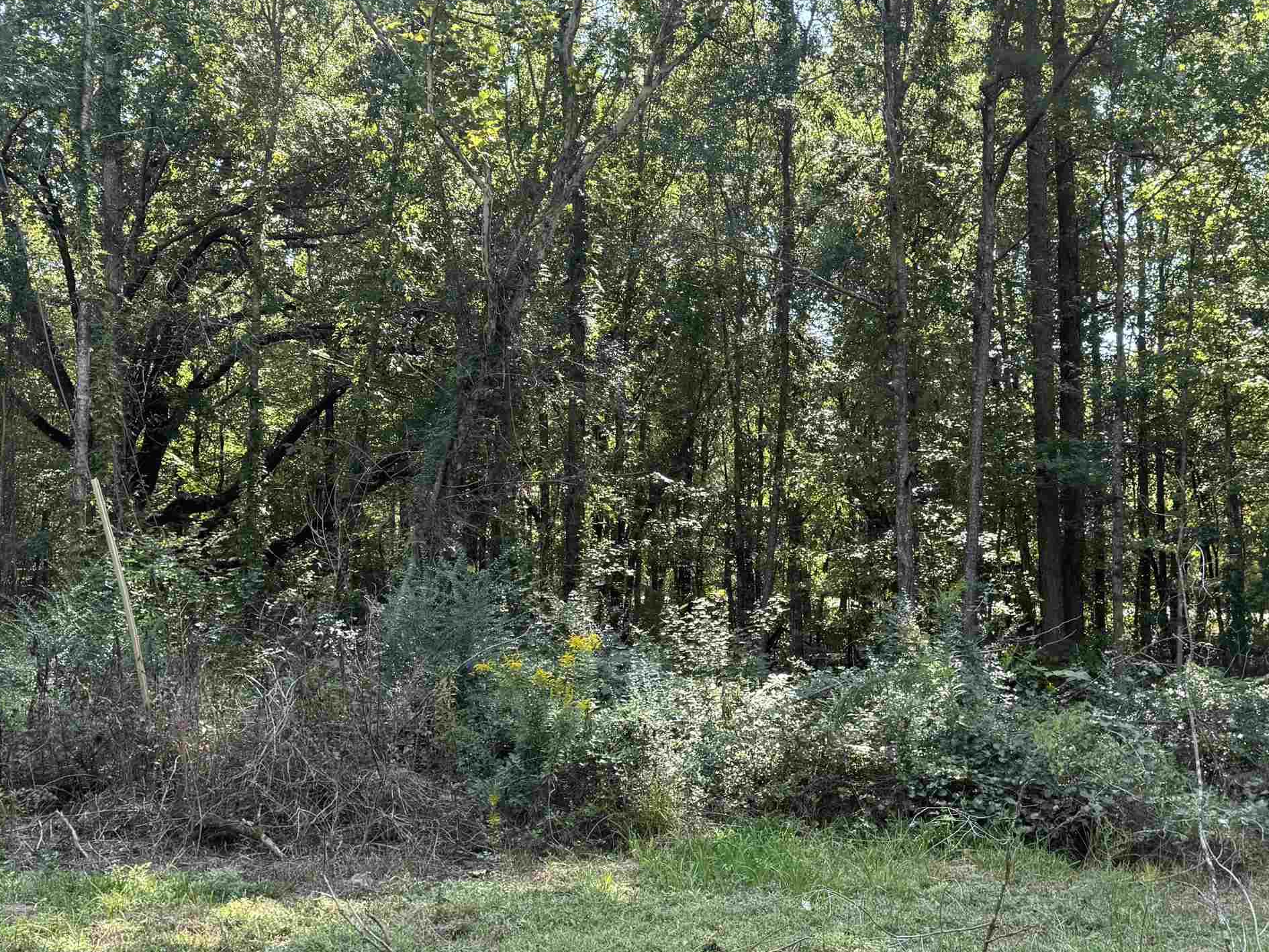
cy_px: 613
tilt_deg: +4.8
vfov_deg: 36.5
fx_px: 1430
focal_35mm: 39
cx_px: 757
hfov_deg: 47.6
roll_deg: +2.1
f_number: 1.78
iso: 80
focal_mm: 6.76
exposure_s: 1/364
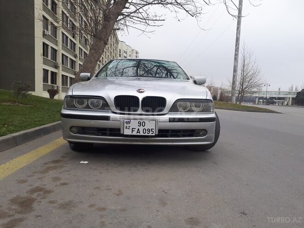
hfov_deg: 65.3
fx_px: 237
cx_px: 152
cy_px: 114
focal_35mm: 27
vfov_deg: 51.4
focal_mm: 3.6
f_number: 1.9
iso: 40
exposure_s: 1/234
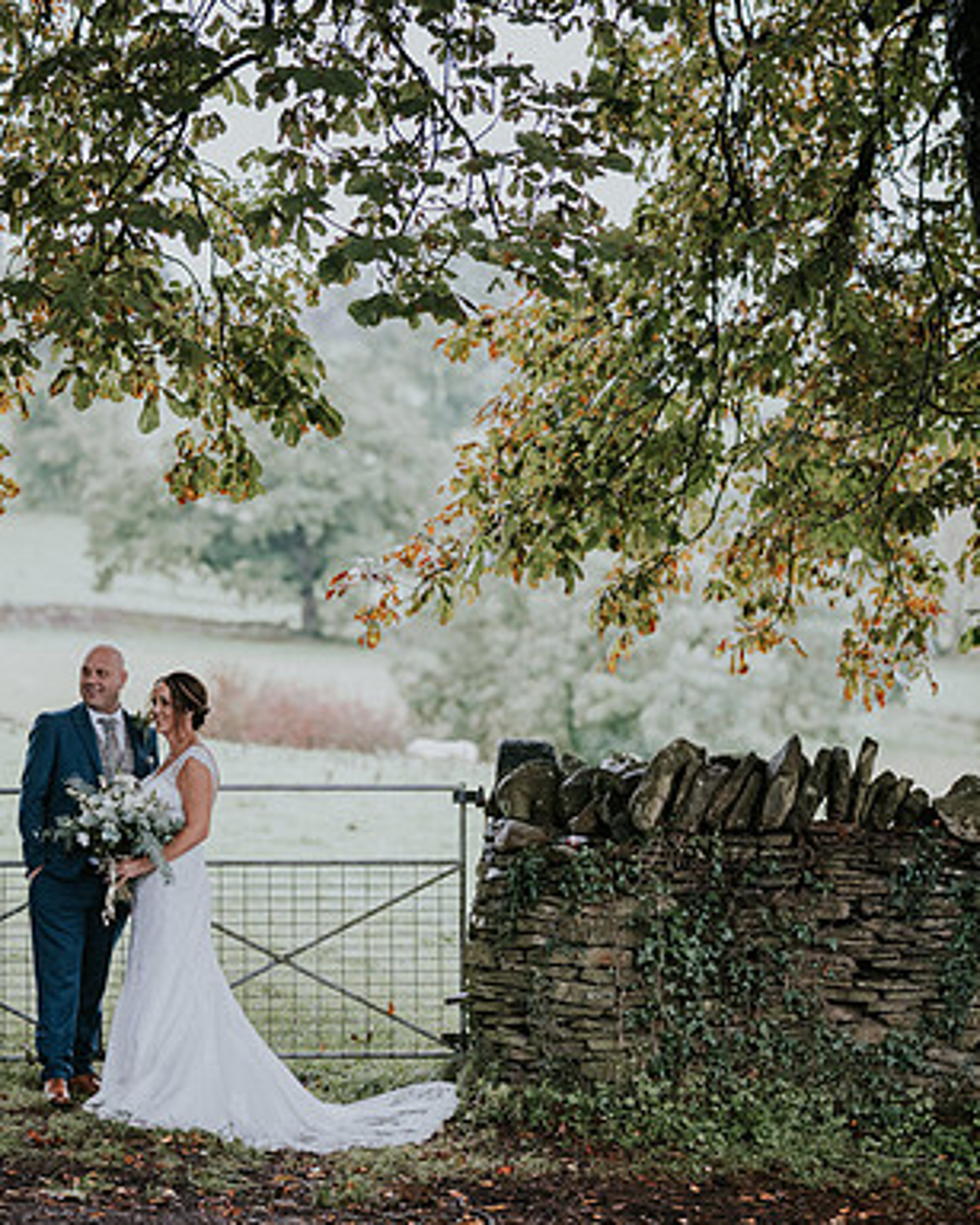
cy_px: 611
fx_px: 4570
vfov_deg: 15.3
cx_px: 383
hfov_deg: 12.2
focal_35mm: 126
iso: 1600
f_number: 1.8
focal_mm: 85
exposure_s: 1/200
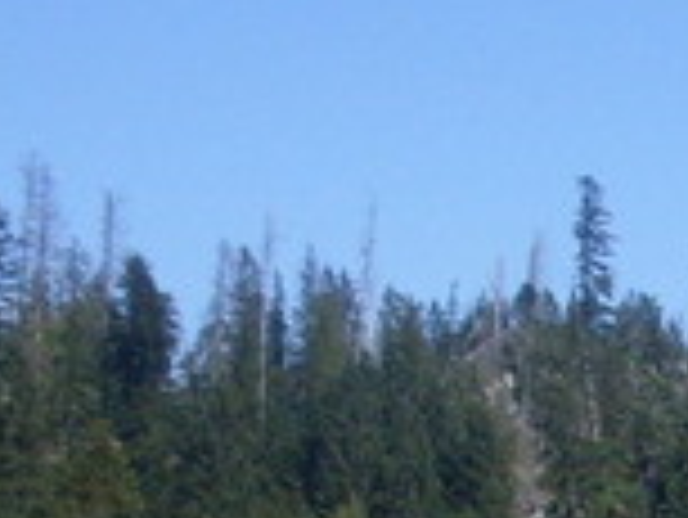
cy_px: 1086
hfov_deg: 9.1
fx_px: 3958
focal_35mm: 199
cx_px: 1565
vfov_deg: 7.2
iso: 80
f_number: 8.4
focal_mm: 6.3
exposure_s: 1/180
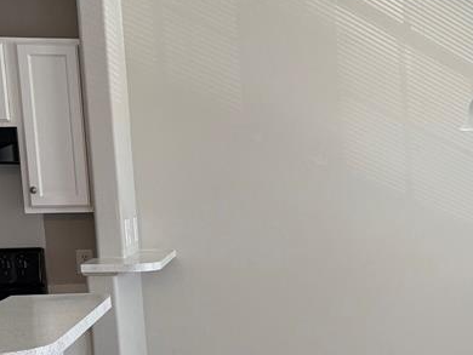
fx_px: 861
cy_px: 316
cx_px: 463
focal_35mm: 63
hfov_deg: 28.9
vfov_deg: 22.8
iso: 320
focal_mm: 6.76
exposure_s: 1/120
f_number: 1.78
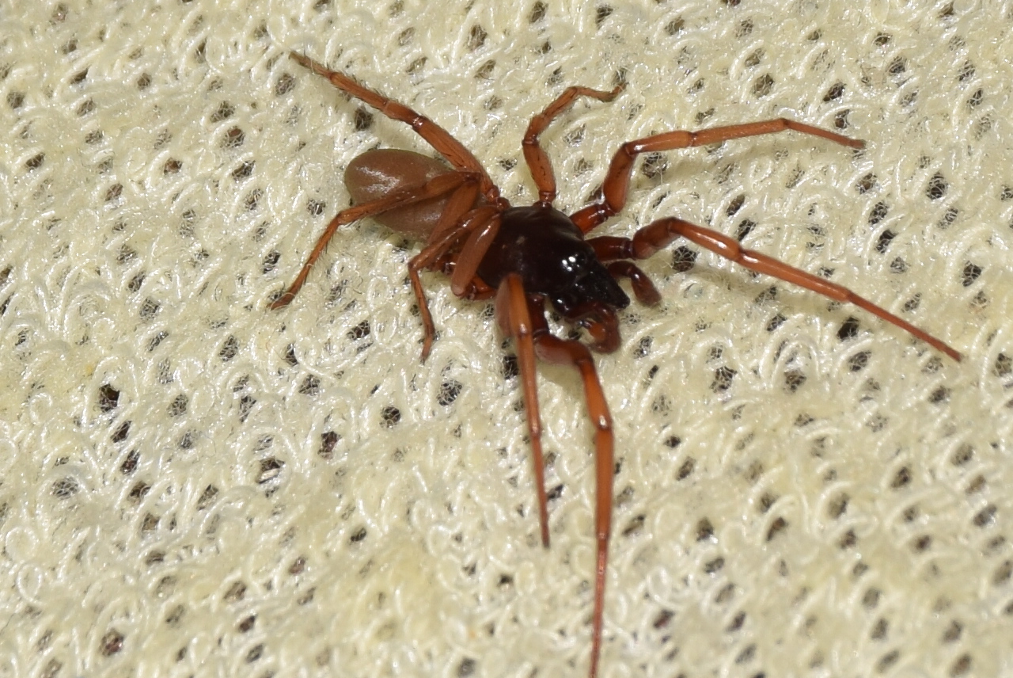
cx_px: 506
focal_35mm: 158
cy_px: 339
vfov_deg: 8.7
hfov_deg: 13.0
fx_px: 4436
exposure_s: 1/160
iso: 100
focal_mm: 105
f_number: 13
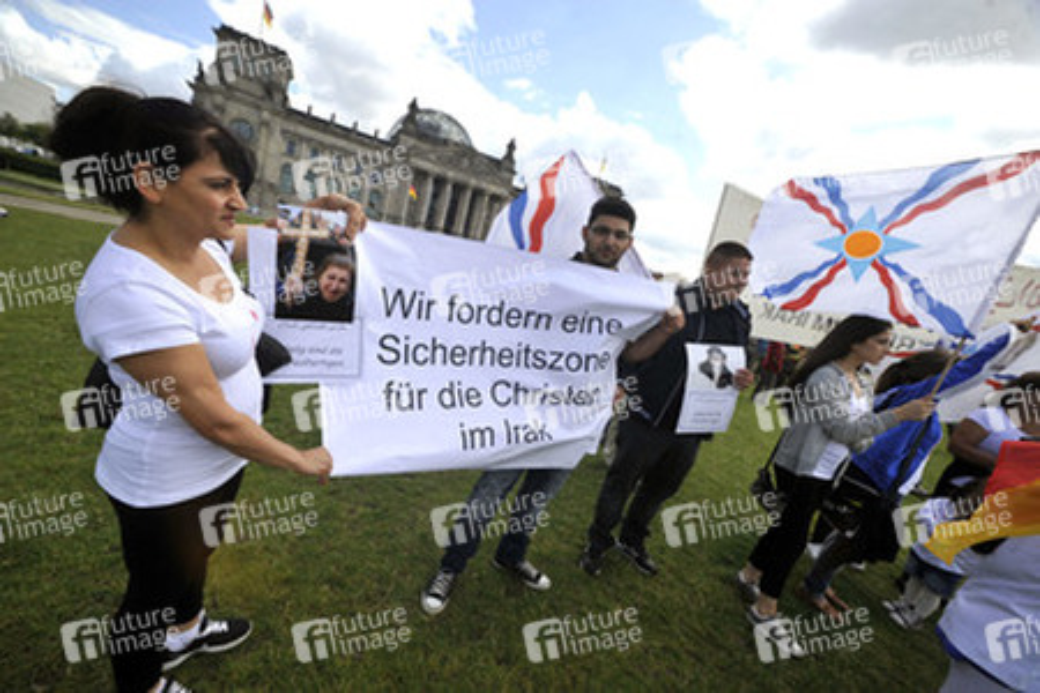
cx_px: 520
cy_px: 346
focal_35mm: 14
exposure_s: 1/1000
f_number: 7.1
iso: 400
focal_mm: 14
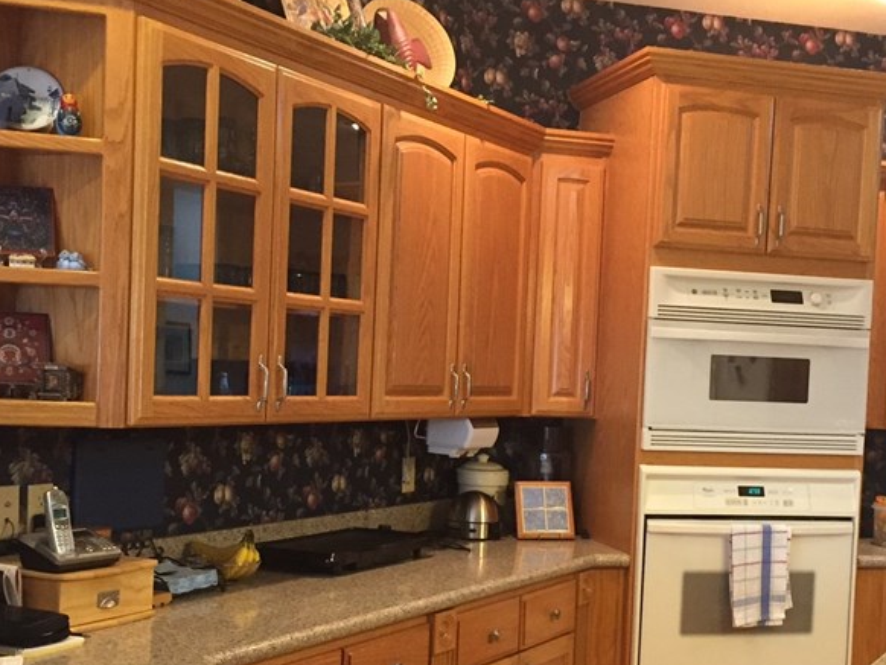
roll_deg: -2.8
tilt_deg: -1.8
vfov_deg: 28.5
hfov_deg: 37.4
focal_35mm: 51
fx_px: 1306
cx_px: 498
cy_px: 420
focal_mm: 4.15
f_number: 2.2
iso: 200
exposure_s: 1/30
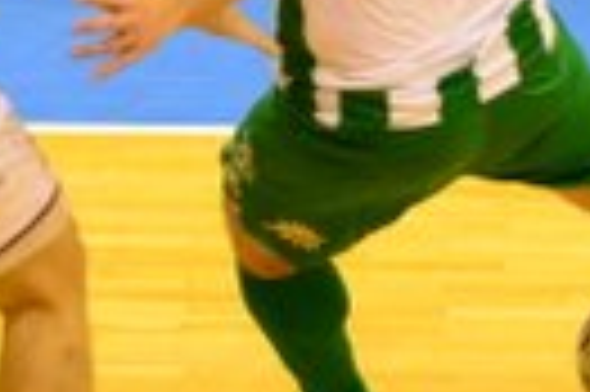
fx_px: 9564
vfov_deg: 2.3
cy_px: -113
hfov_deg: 3.5
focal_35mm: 584
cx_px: 126
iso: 4000
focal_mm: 85
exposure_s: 1/400
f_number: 4.5
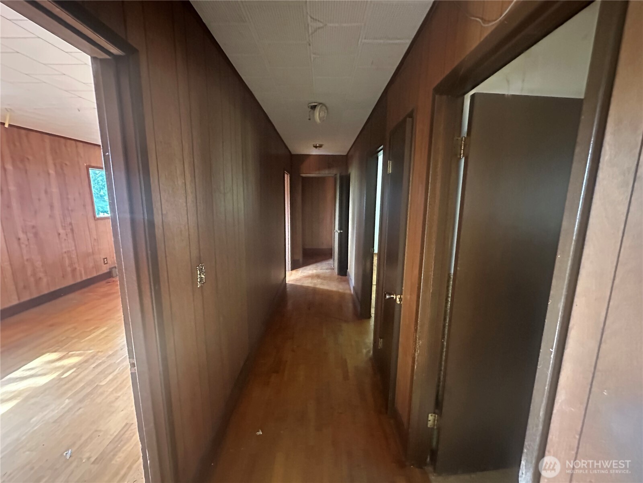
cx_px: 322
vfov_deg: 85.7
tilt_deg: -9.5
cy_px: 242
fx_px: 260
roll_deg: -1.0
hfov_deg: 102.1
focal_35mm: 14
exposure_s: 1/36
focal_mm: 2.22
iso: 1600
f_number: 2.2
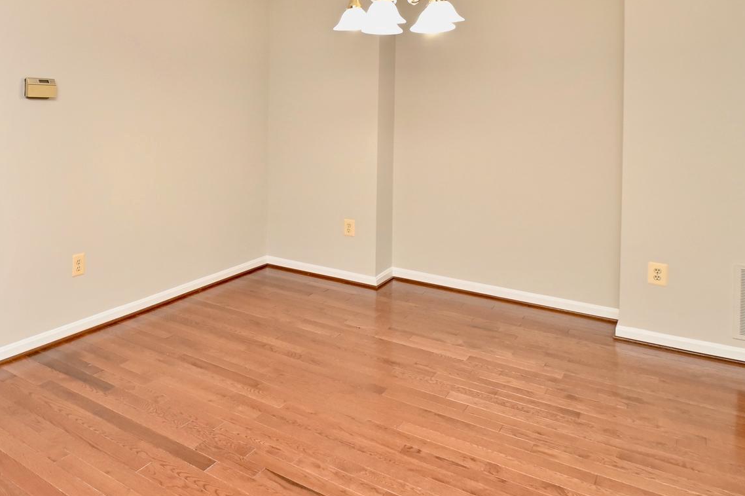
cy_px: 86
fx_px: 559
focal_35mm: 27
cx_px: 187
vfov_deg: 45.1
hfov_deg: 63.5
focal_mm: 10
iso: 200
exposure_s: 1/13
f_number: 7.1
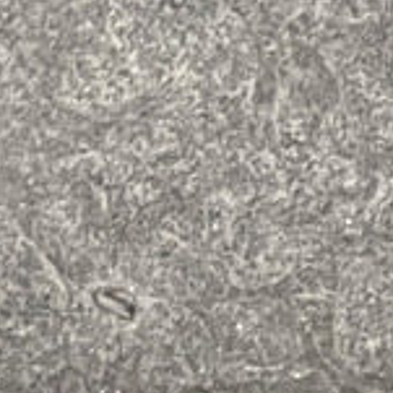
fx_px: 6936
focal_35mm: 540
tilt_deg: -70.3
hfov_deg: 3.1
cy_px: -500
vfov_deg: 3.2
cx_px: -1054
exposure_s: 1/50
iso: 800
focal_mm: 9
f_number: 2.8
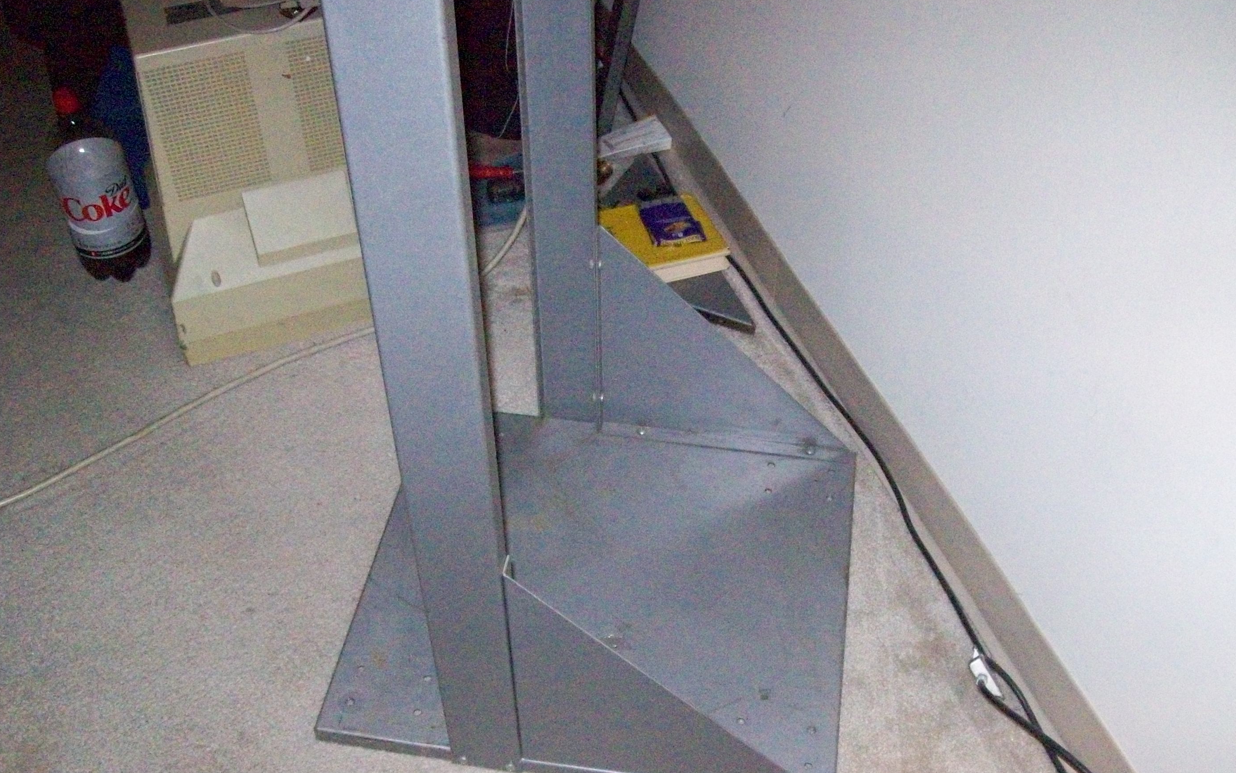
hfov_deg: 50.4
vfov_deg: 32.7
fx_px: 1314
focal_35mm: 39
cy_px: 461
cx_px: 613
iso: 800
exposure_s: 1/128
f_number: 2.7
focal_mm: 6
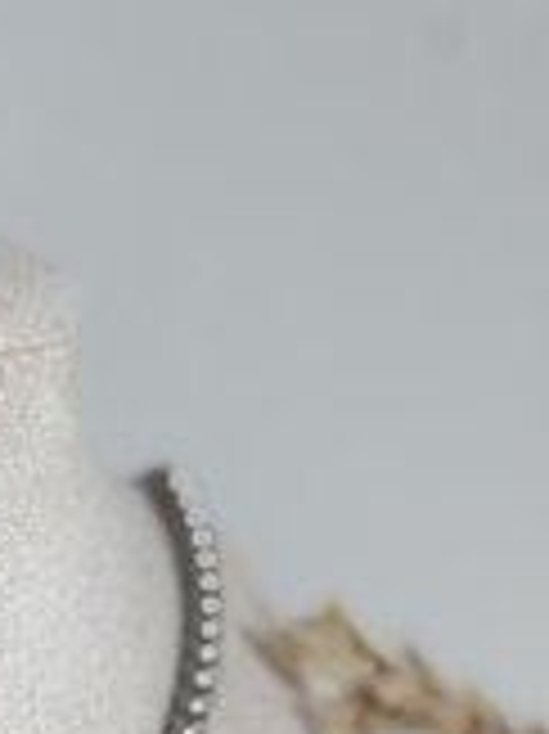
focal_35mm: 170
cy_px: 1056
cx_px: 117
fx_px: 3600
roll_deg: -1.2
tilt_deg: -5.1
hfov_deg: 8.7
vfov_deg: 11.2
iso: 32
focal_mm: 5.96
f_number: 1.6
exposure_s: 1/172
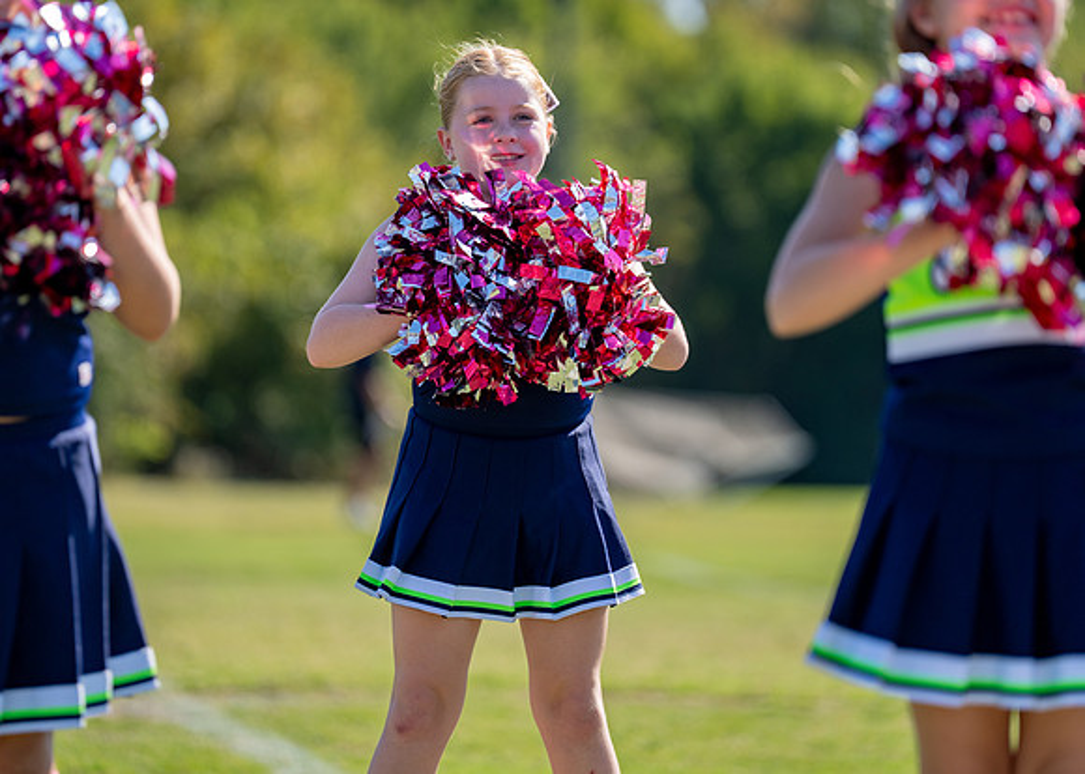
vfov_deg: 6.1
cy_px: 306
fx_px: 7281
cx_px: 536
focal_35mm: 236
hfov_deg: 8.5
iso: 200
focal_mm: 180
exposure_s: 1/2000
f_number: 2.8
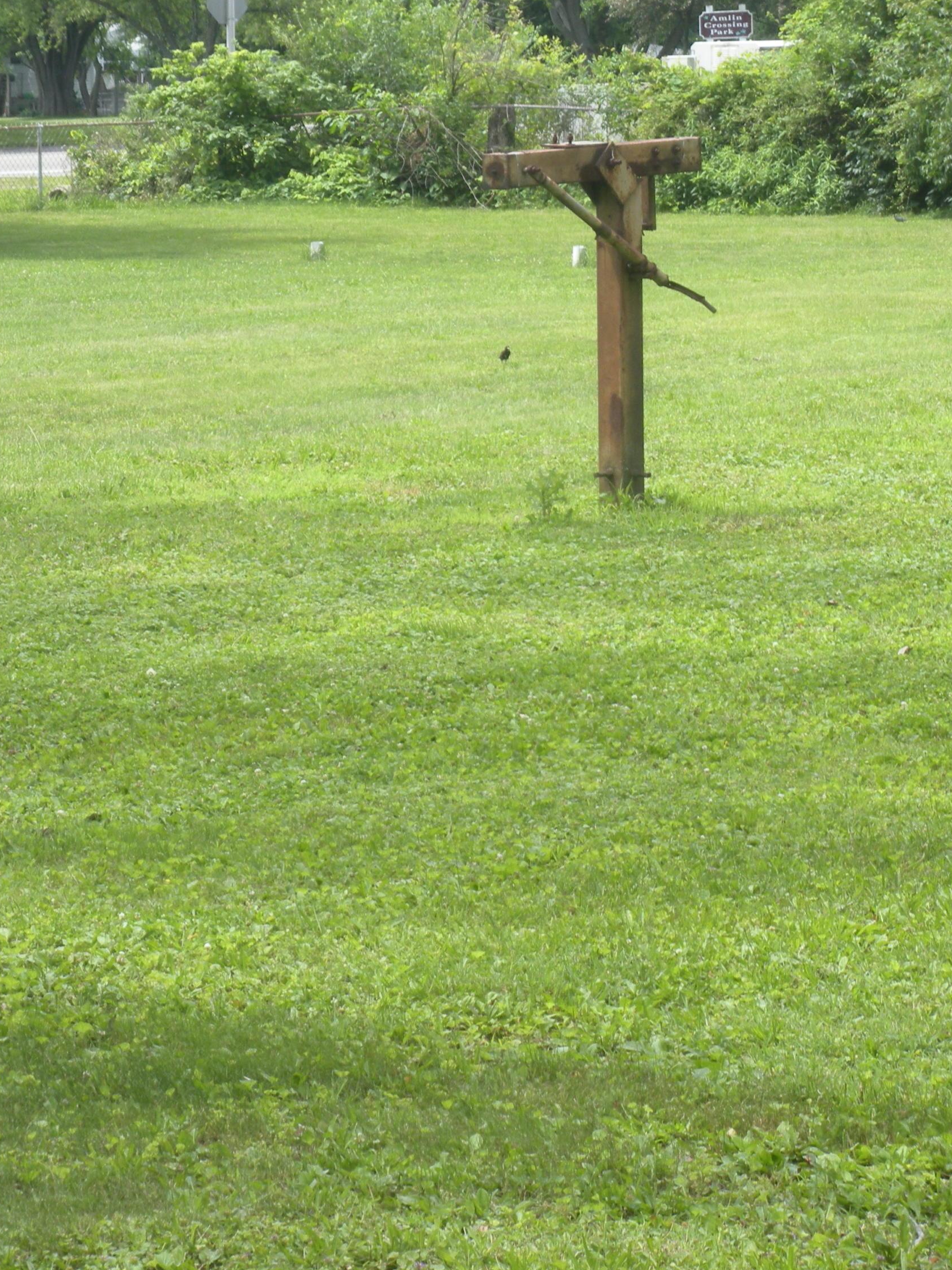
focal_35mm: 134
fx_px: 4914
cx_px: 183
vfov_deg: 14.7
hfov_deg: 11.0
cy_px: 635
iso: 79
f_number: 5
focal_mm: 17.4
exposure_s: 1/120
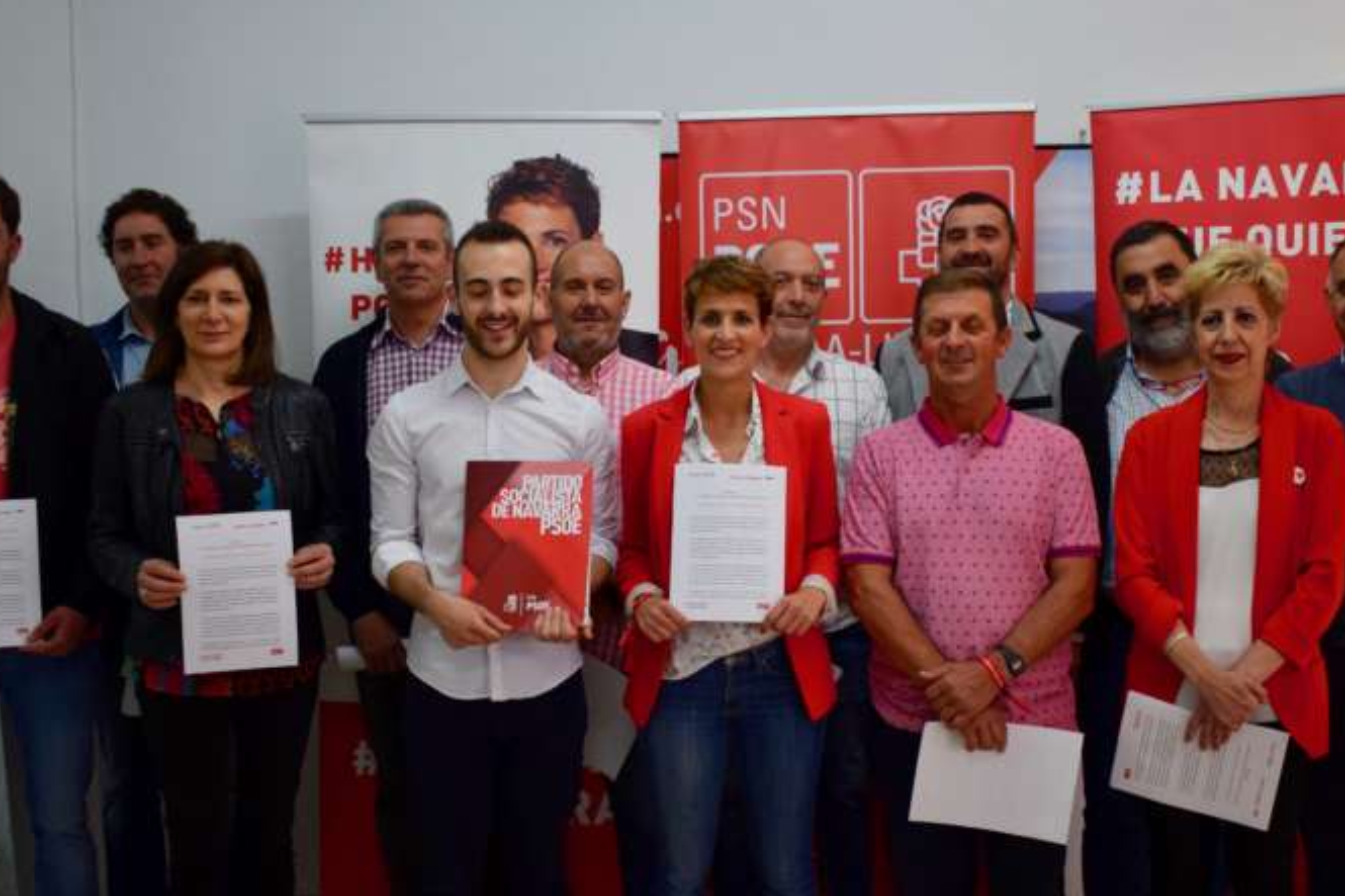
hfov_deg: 42.2
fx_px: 1743
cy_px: 502
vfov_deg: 28.8
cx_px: 686
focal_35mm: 47
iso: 900
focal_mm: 23
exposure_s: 1/60
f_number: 3.8
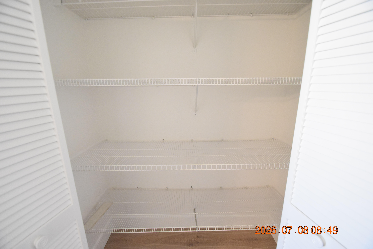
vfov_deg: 77.3
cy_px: 124
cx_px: 186
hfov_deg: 100.4
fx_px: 155
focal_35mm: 15
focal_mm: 10
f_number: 3.5
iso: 2500
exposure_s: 1/60
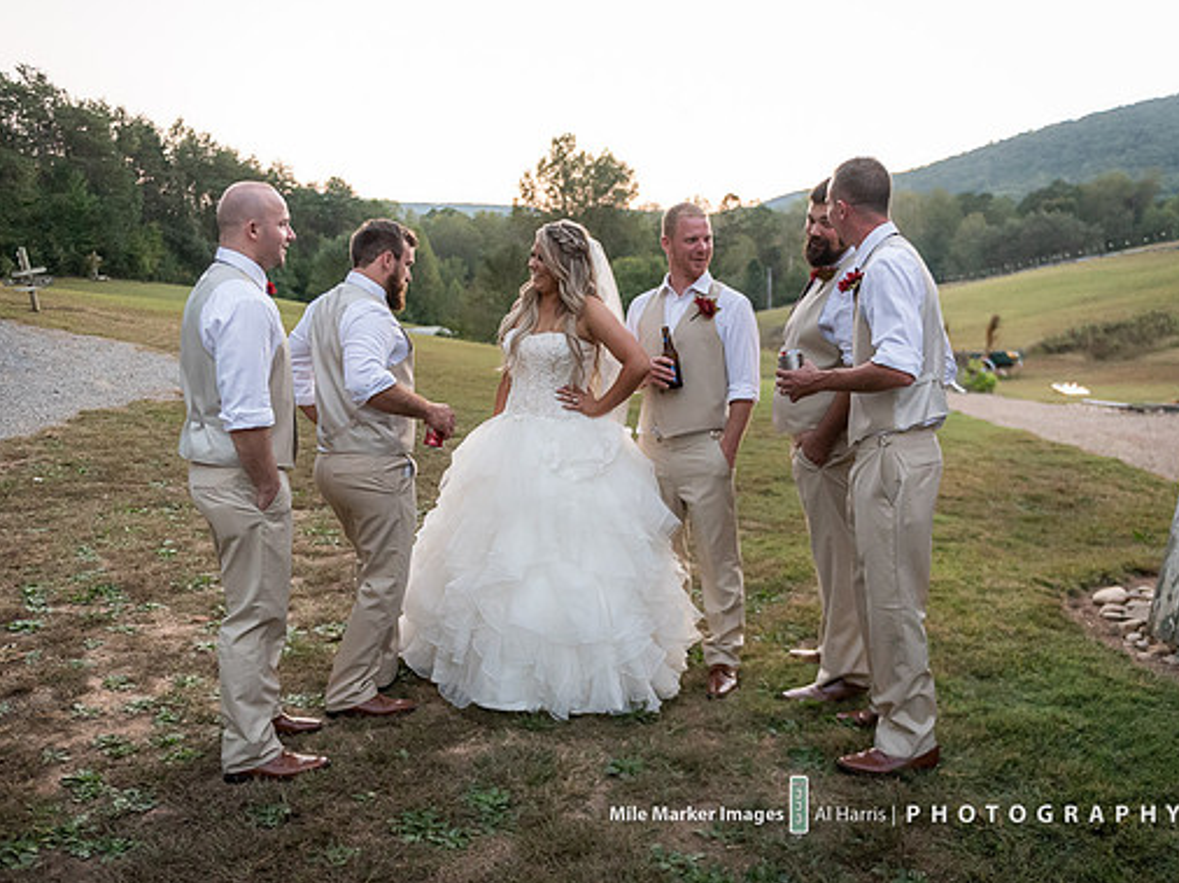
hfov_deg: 56.8
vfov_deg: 44.1
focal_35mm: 32
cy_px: 444
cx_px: 562
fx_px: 1089
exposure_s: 1/2000
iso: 4000
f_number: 2.8
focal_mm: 29
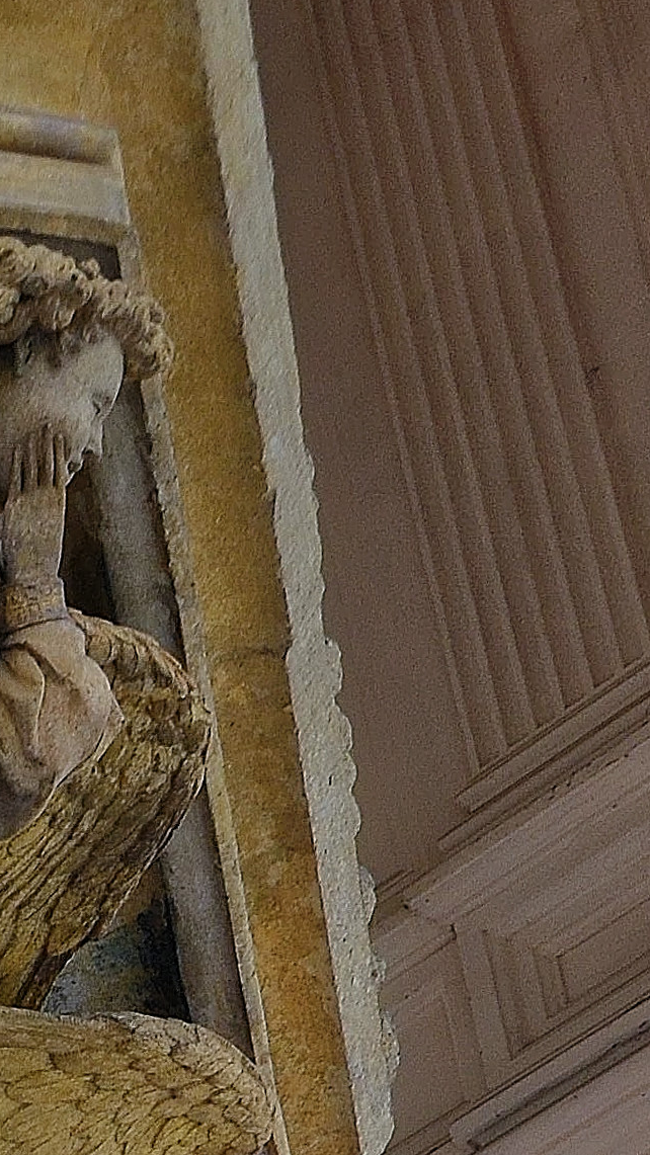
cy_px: 2215
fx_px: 4564
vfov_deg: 12.8
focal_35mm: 149
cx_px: -993
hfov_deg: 7.5
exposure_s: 1/125
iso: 200
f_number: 5.6
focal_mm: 22
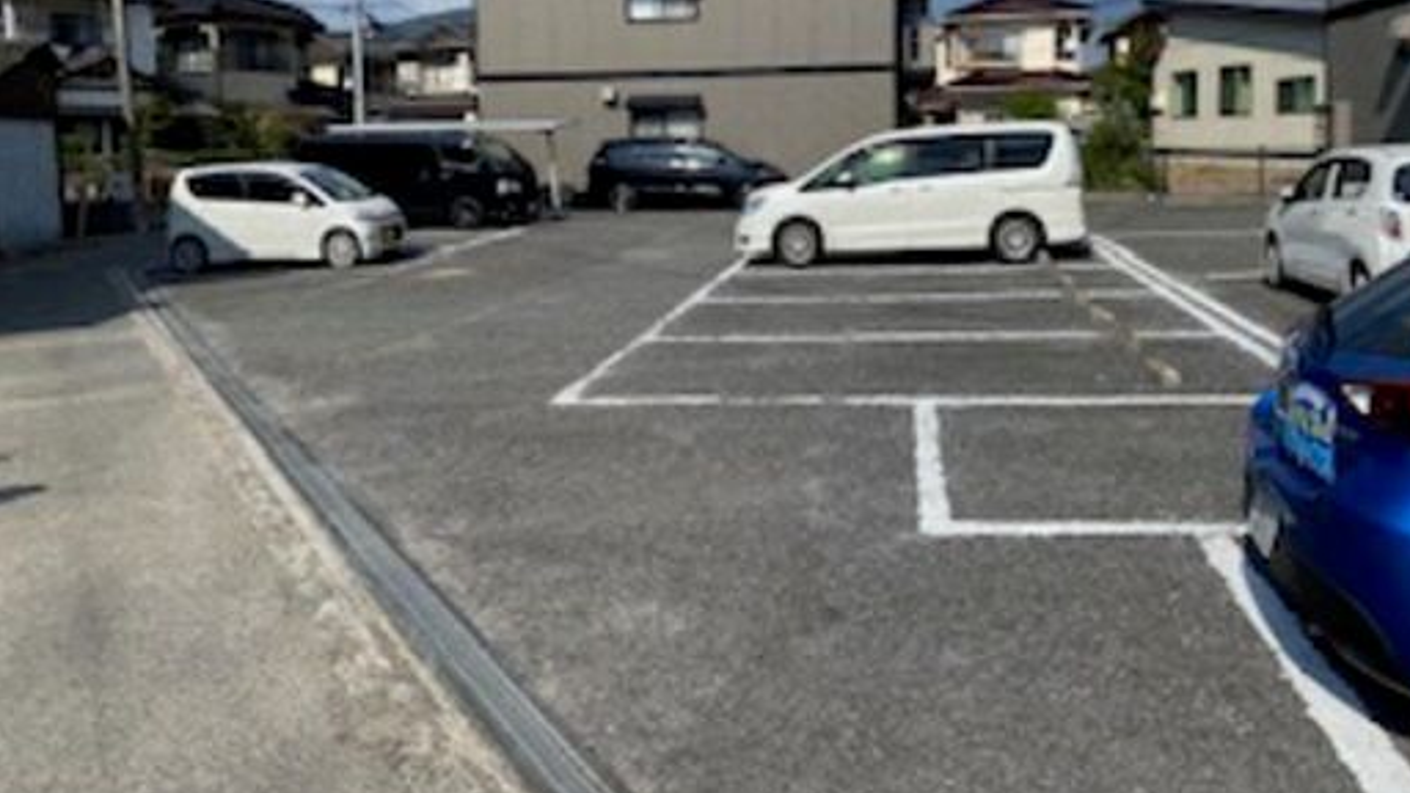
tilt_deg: -4.9
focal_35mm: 31
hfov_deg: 62.5
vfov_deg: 37.4
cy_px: 264
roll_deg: +1.0
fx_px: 1159
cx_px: 763
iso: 32
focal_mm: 4.25
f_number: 1.8
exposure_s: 1/3846
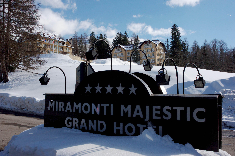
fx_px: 228
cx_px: 118
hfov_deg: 54.5
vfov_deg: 37.8
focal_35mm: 35
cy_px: 78
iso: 500
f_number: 18
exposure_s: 1/400
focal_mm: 35
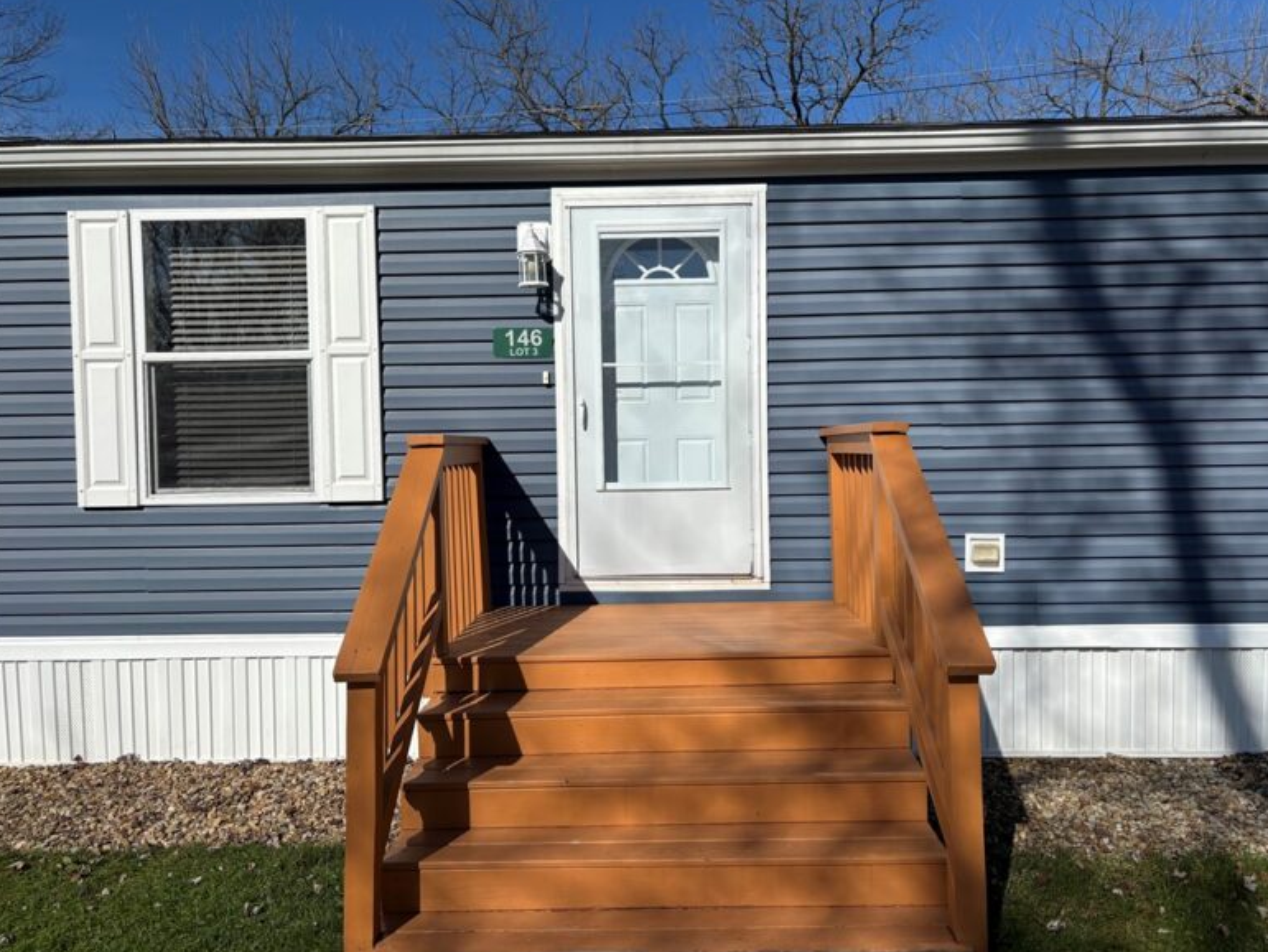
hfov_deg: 65.3
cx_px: 649
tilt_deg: -3.1
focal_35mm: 27
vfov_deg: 51.4
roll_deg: -0.3
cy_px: 471
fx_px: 989
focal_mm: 5.96
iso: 50
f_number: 1.6
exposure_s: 1/7692
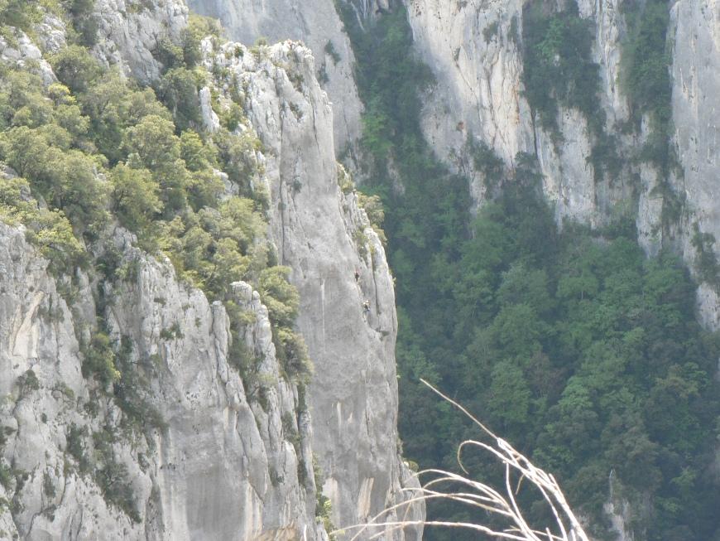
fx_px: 3058
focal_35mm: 147
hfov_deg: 13.4
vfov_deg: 10.1
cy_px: 270
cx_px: 360
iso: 80
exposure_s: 1/30
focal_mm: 24.6
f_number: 7.1
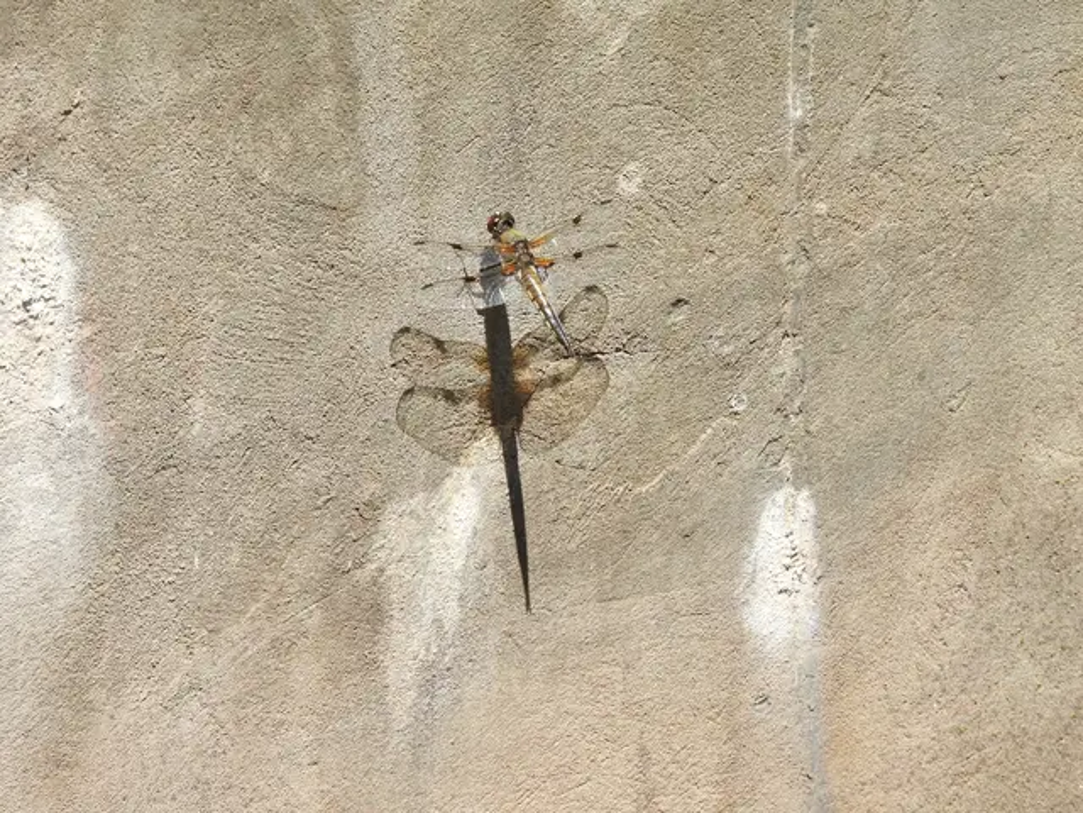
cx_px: 542
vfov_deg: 1.7
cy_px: 406
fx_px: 26593
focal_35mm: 850
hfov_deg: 2.3
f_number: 6.3
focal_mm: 152
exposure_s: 1/250
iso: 100
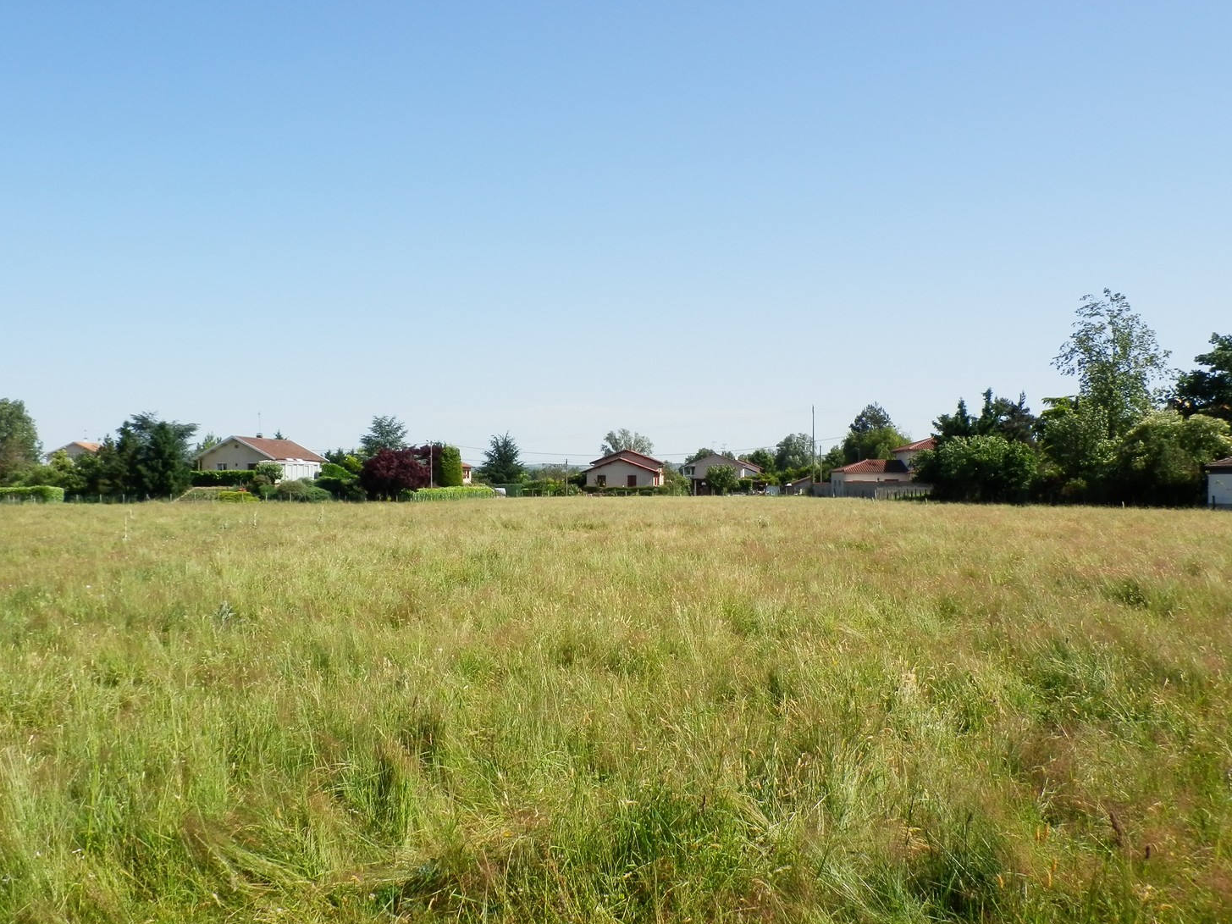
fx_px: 1174
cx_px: 616
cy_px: 506
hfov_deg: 55.4
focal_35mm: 33
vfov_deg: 42.9
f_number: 7.9
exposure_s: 1/125
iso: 80
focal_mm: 4.2
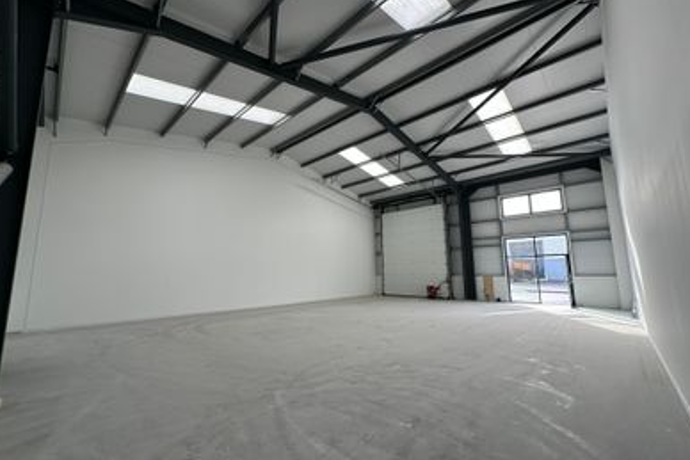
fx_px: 288
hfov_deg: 100.4
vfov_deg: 77.4
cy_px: 229
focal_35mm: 15
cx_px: 343
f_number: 2.2
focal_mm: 2.22
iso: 50
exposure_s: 1/99
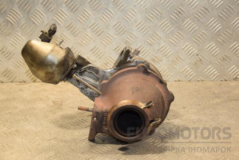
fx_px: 418
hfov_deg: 31.9
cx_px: 120
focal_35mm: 63
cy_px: 80
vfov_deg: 21.6
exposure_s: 1/125
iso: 800
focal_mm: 42
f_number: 4.8
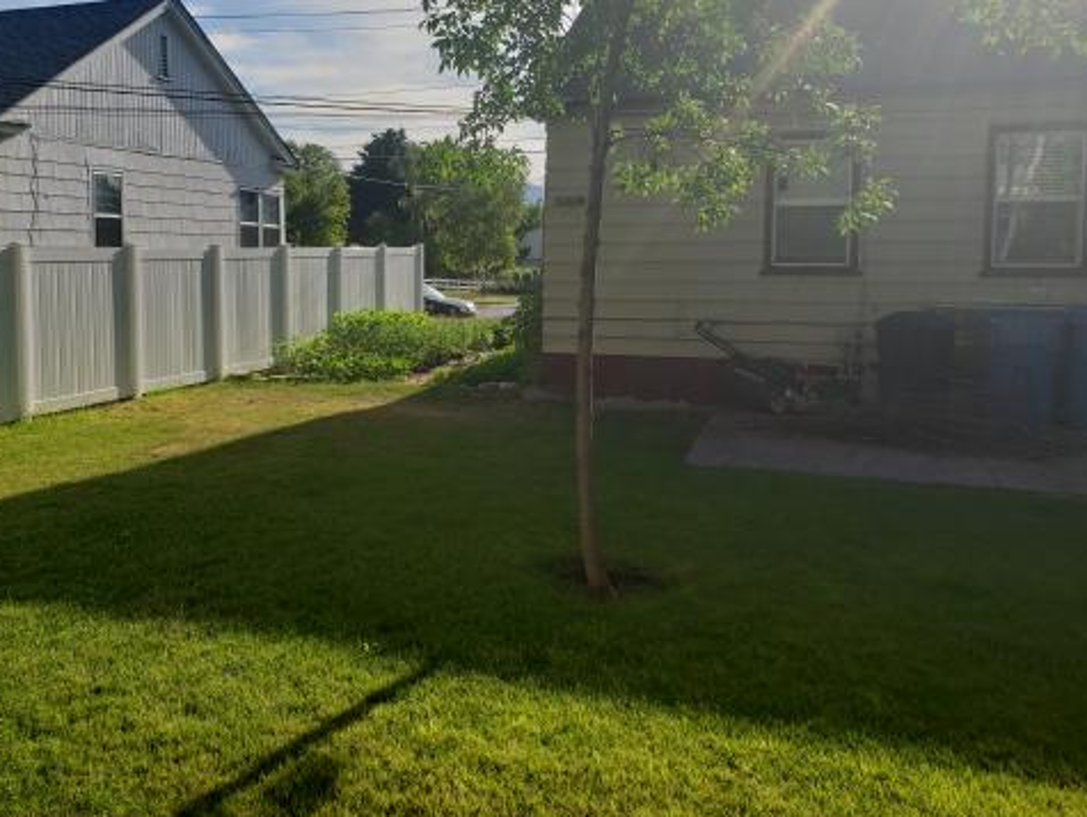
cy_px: 366
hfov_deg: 52.0
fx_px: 1100
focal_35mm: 35
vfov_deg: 40.7
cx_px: 405
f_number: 2.4
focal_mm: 4.3
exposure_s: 1/1232
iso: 50
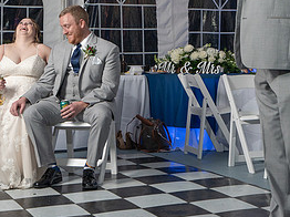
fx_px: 670
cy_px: 51
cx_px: 169
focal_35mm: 80
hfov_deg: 24.4
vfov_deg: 18.3
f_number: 5.6
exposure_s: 1/250
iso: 2000
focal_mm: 35
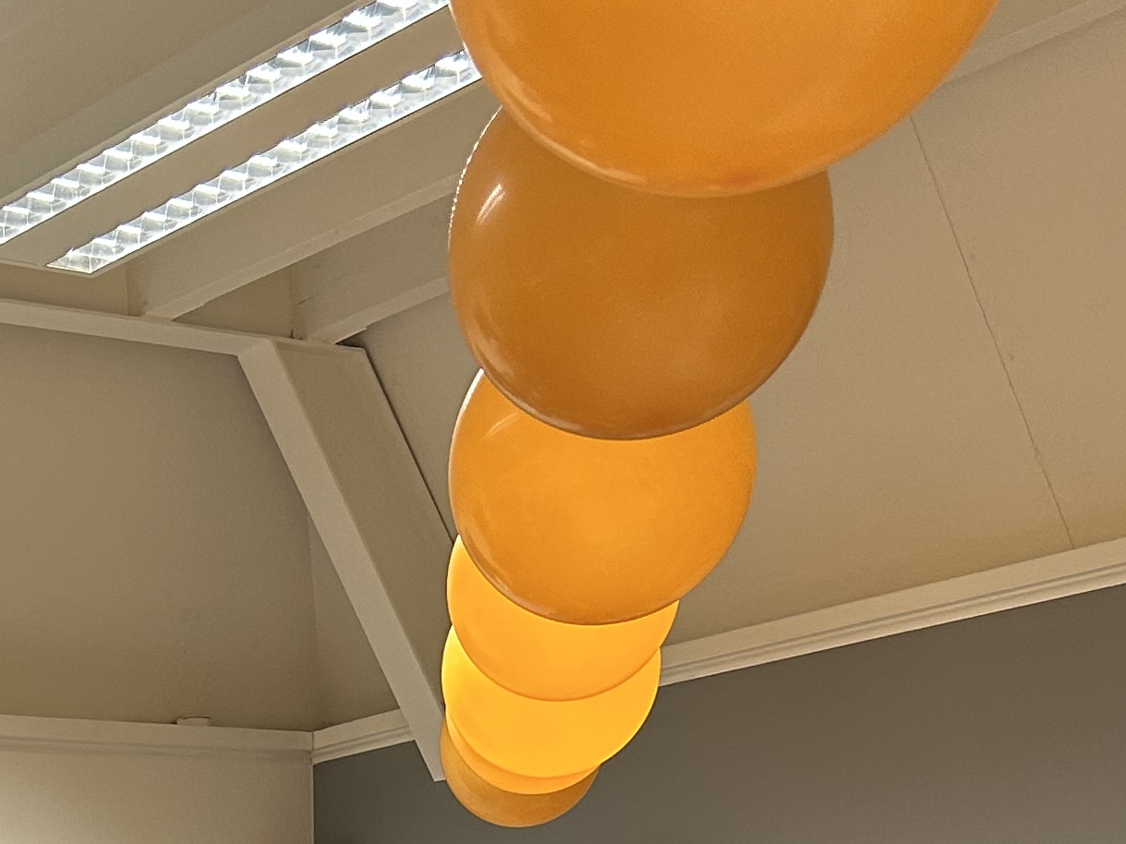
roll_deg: +2.2
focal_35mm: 86
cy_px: 1179
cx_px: -217
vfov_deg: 16.0
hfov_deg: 21.2
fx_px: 2797
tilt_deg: +0.4
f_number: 1.5
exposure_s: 1/50
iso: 100
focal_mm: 5.7
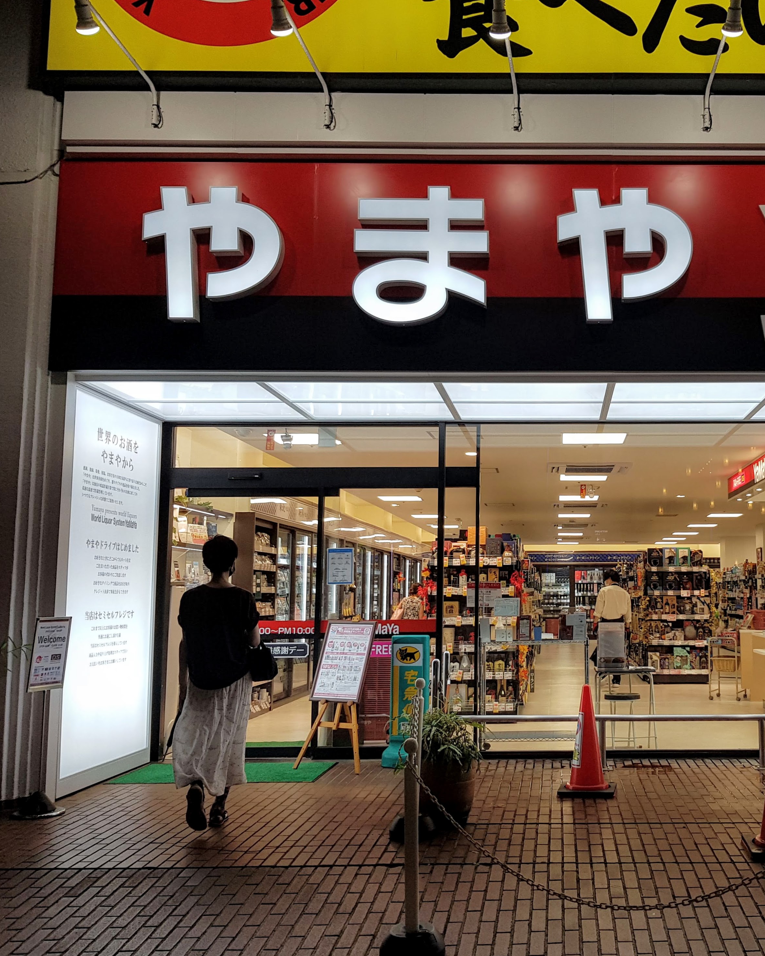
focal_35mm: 34
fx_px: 962
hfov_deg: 42.0
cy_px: 479
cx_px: 580
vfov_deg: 52.8
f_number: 1.7
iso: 40
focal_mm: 4.2
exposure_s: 1/157
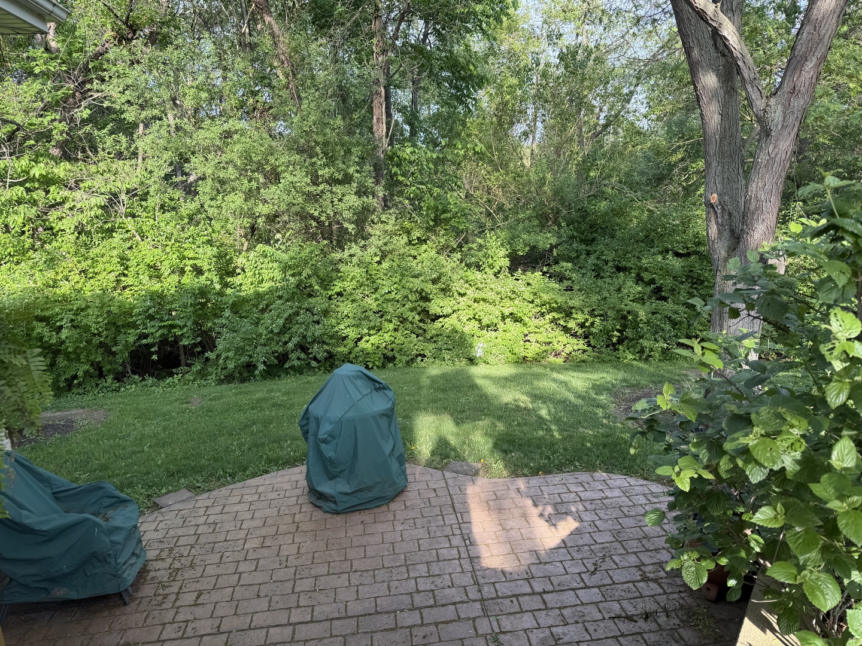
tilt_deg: -12.9
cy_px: 323
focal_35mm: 24
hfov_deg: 71.6
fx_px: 598
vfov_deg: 56.8
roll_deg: +3.0
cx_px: 431
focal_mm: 6.76
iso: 80
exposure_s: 1/419
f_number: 1.78
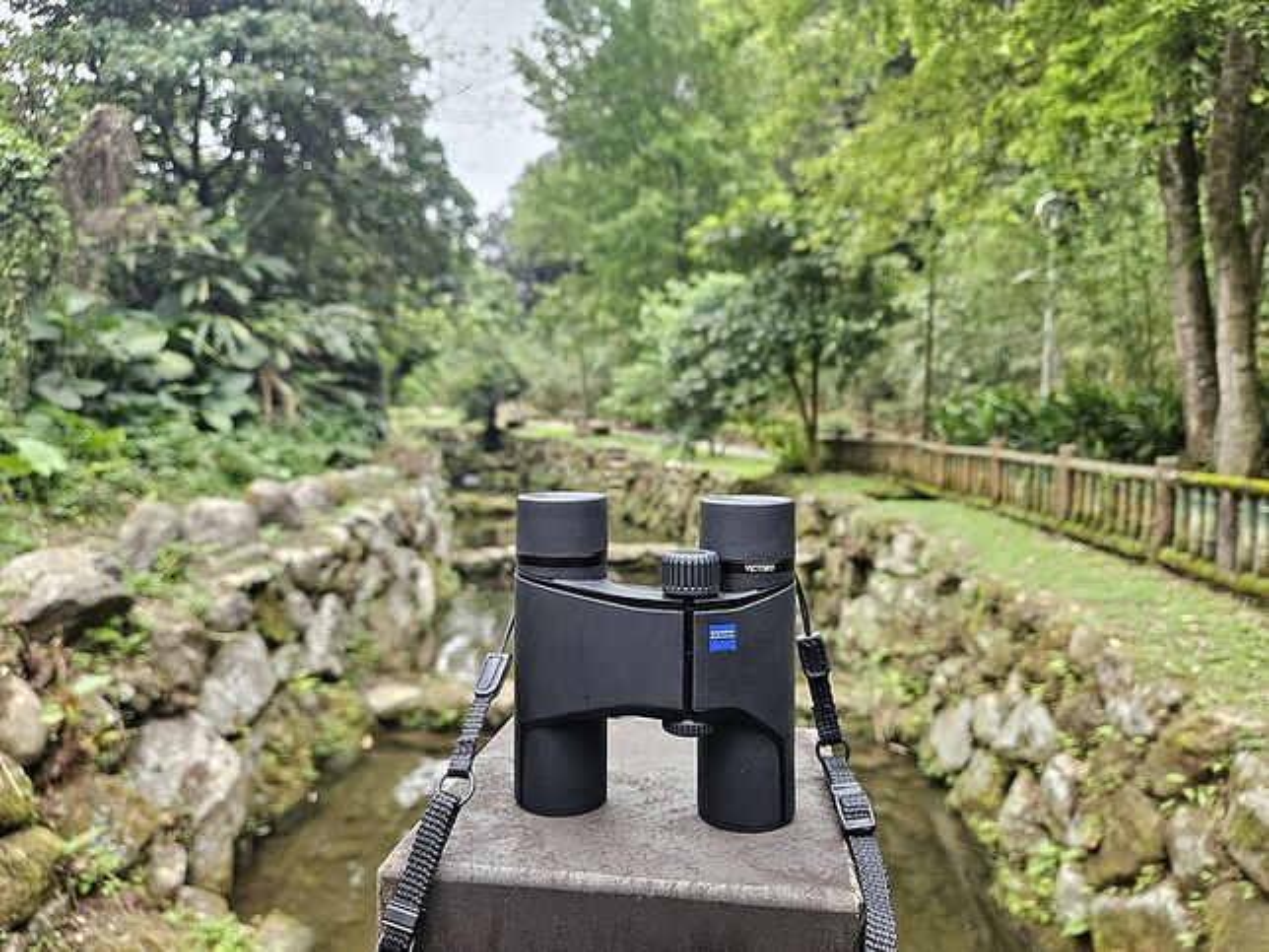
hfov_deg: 73.9
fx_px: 843
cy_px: 476
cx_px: 634
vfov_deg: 58.9
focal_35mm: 23
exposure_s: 1/120
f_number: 1.8
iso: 160
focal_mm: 5.4
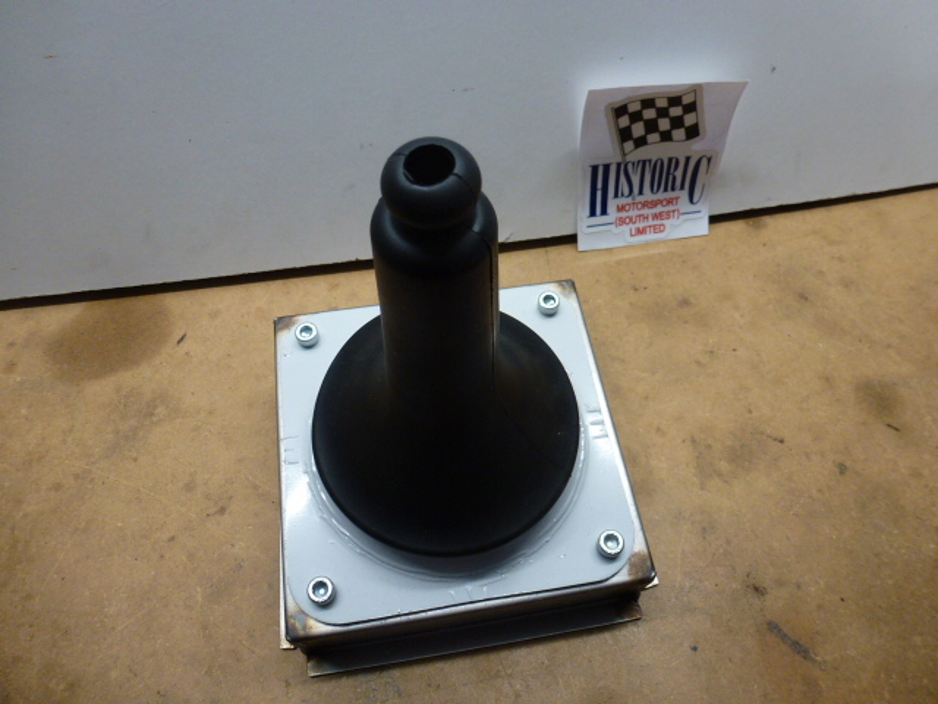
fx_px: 650
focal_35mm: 24
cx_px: 469
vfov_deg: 56.8
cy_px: 352
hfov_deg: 71.6
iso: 200
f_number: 3.3
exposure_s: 1/60
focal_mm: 4.3
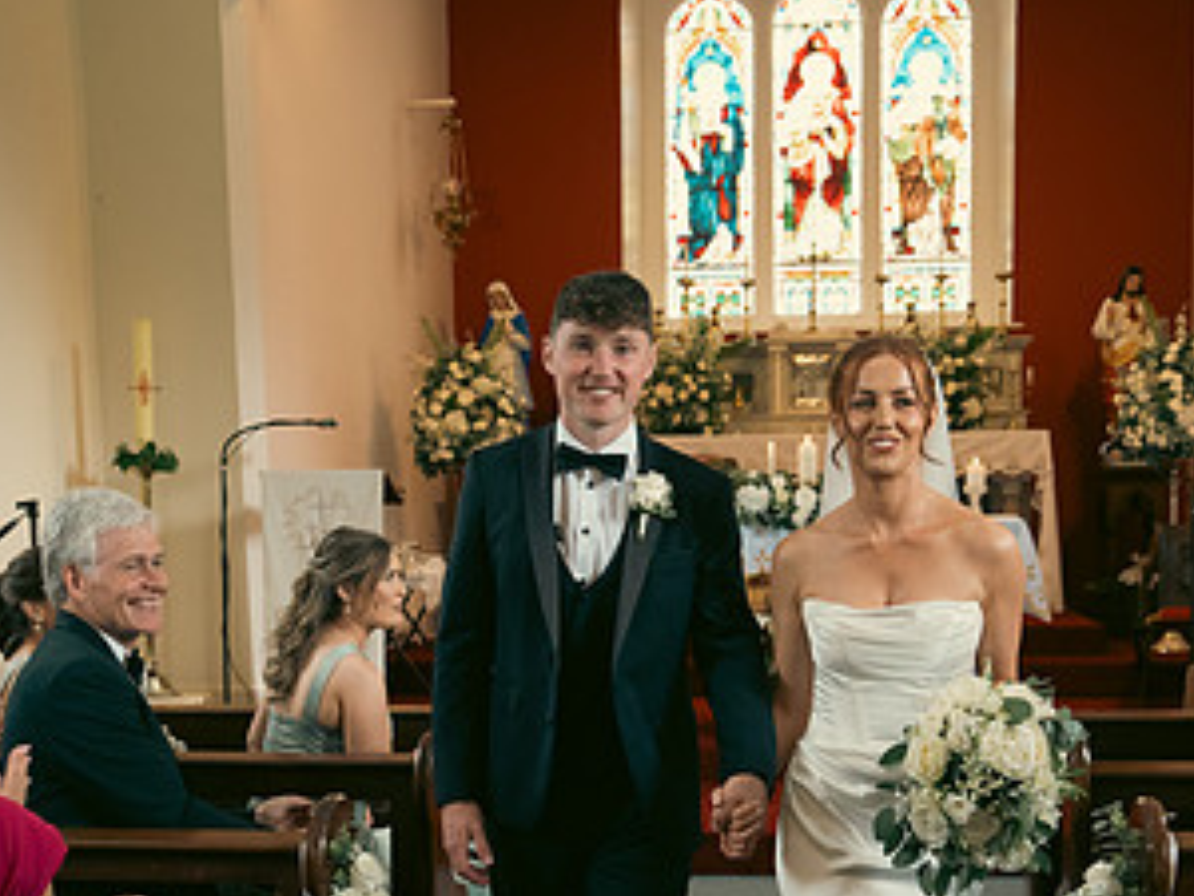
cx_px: 605
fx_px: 1863
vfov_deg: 26.6
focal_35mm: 54
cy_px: 699
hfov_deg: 35.5
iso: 2500
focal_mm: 29
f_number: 3.5
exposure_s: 1/200
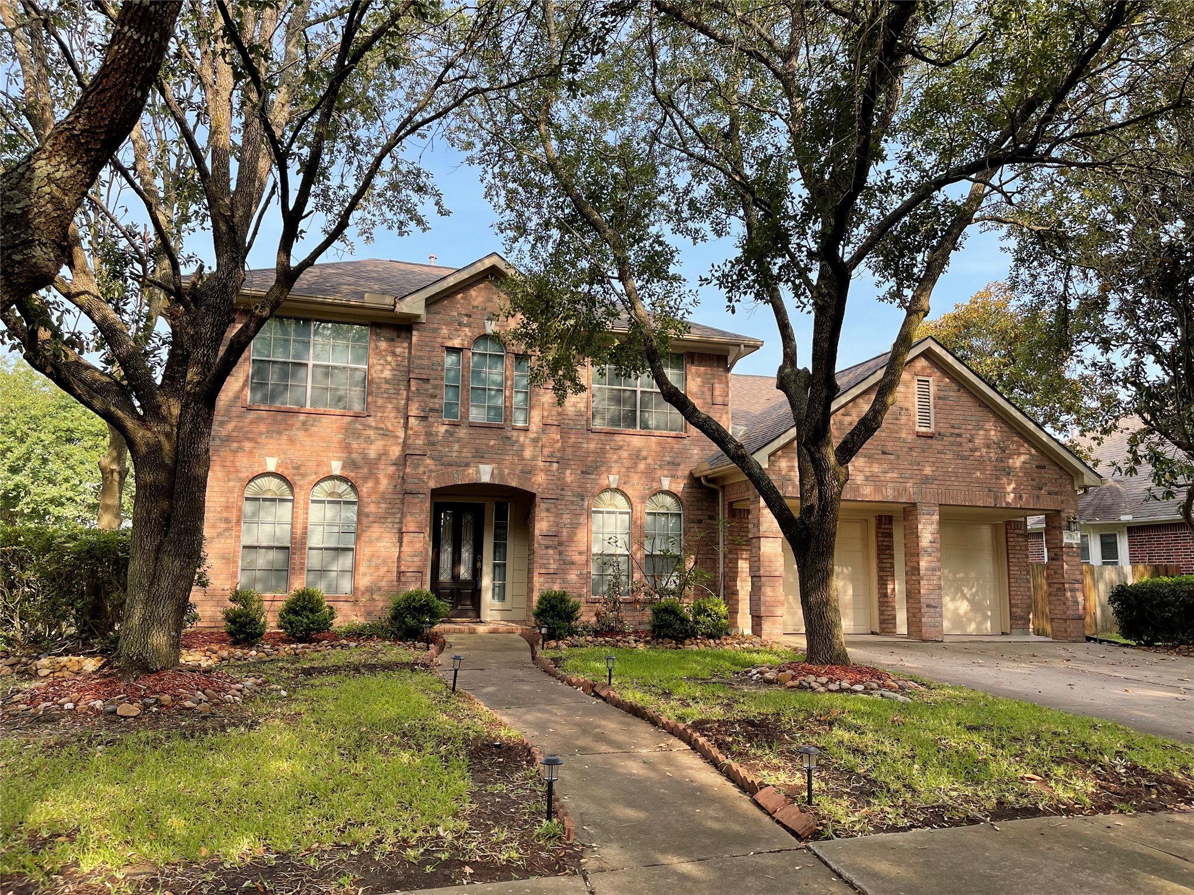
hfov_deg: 67.3
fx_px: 897
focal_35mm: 26
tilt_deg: +9.2
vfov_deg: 53.1
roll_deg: -0.8
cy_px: 448
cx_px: 597
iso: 32
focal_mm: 5.1
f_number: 1.6
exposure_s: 1/676
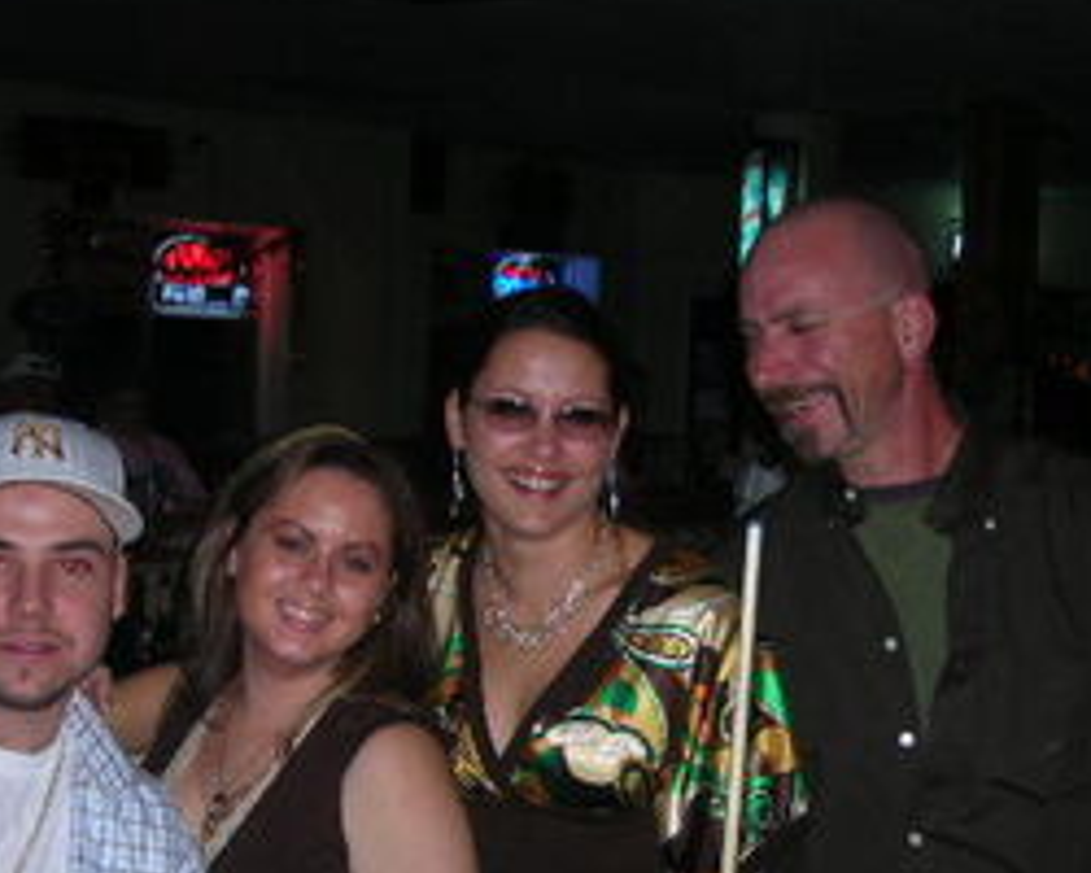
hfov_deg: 29.6
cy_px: 624
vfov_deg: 23.7
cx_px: 550
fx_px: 2067
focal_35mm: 64
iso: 108
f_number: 3.3
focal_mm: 6.8
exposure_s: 1/60.1
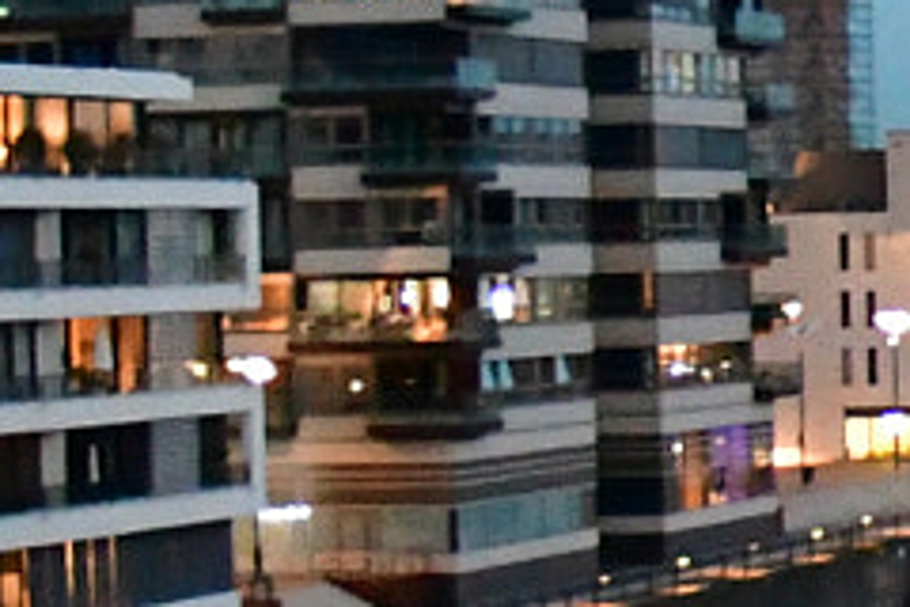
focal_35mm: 160
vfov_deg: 8.6
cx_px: 1752
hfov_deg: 11.7
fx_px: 4044
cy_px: 304
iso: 6400
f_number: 2.8
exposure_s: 1/25
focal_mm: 16
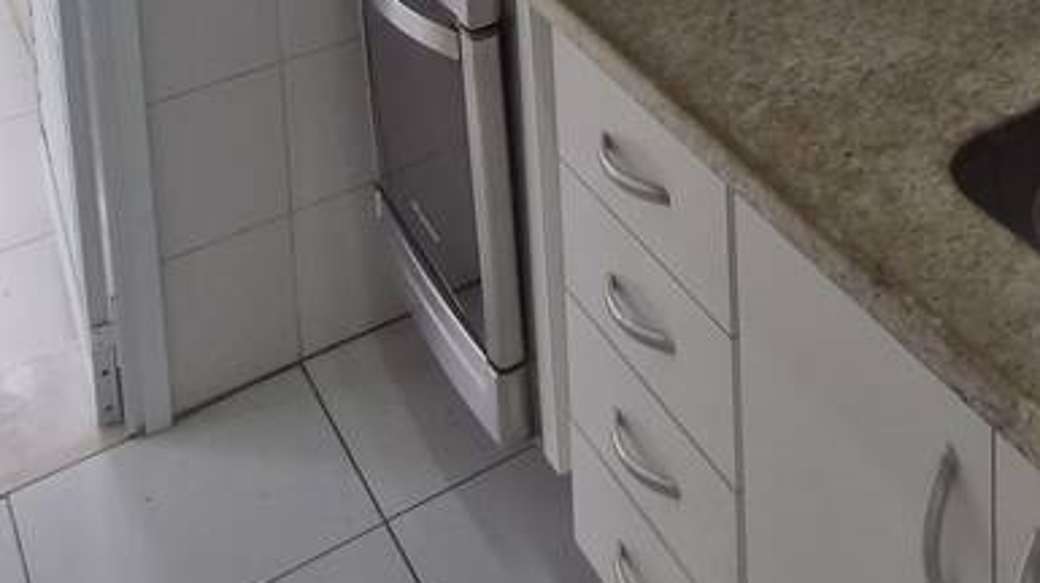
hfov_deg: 37.5
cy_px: -534
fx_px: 1461
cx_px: 859
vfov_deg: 17.3
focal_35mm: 53
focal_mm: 1.74
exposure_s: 1/120
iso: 80
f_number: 2.2
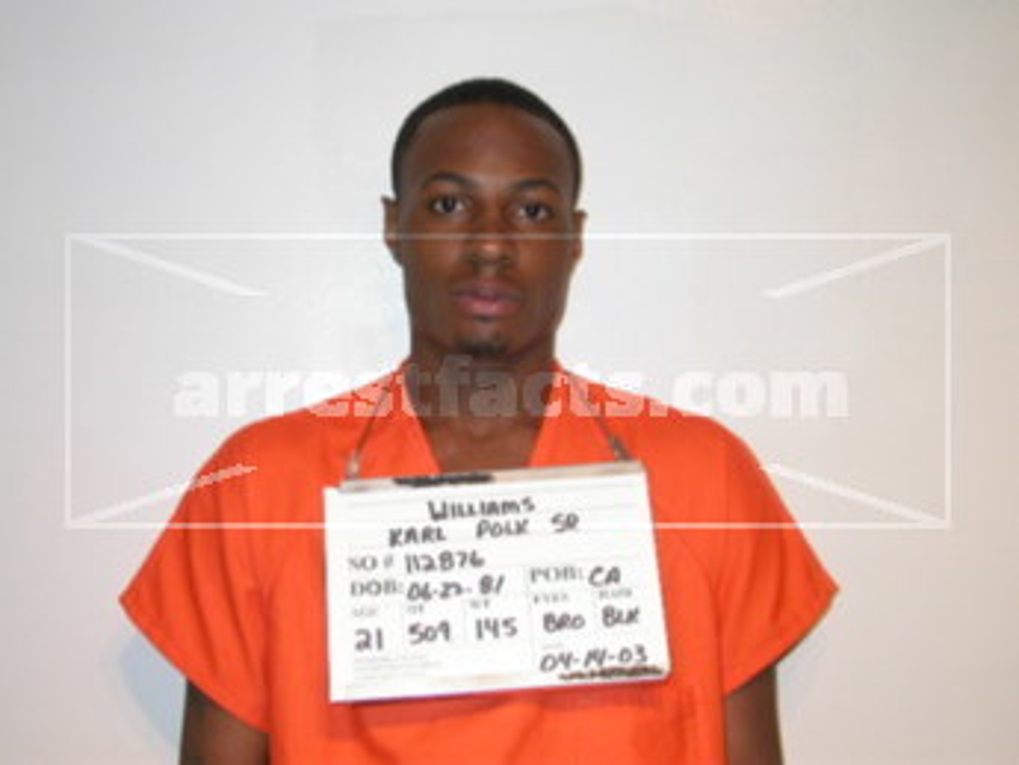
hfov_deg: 32.7
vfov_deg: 24.8
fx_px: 1737
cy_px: 382
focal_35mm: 59
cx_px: 510
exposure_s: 1/60.3
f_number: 3
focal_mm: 12.2
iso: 100
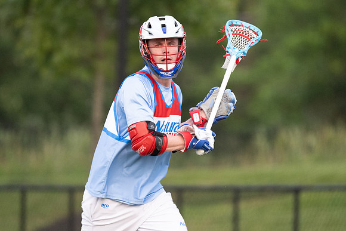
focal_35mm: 670
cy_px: 103
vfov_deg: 2.1
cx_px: 165
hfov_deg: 3.1
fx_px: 6442
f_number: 5.6
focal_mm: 500
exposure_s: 1/1000
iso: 4500
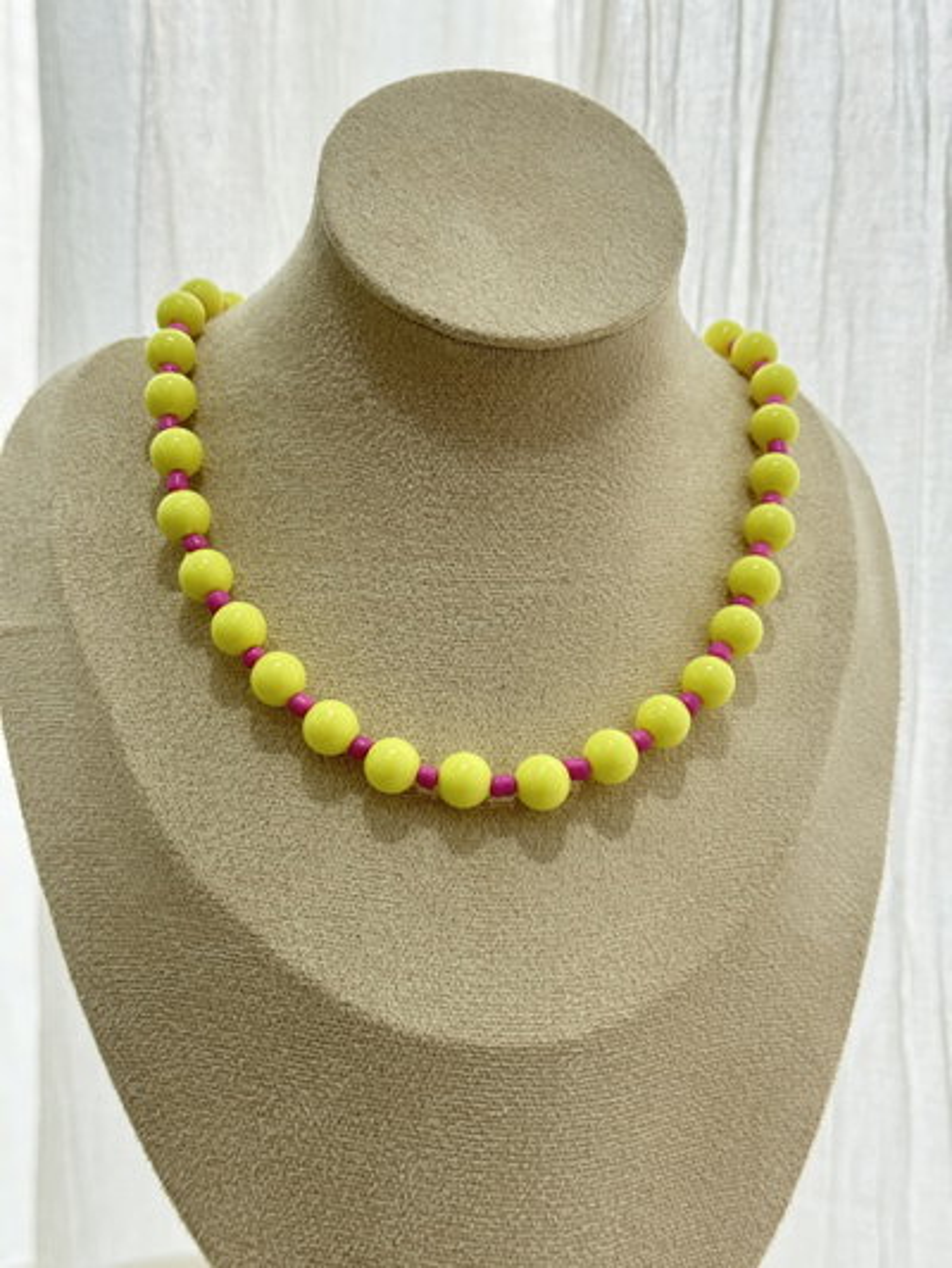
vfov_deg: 39.6
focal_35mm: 48
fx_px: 1759
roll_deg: -0.4
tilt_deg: -9.4
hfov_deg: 30.3
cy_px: 634
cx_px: 476
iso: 50
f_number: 1.78
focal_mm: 6.76
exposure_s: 1/50
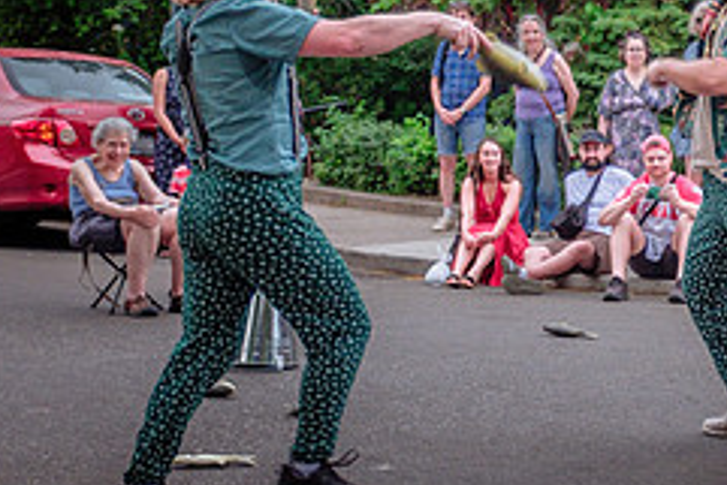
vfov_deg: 12.9
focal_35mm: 106
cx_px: 830
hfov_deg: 18.4
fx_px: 2142
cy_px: 239
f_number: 2.8
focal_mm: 27.4
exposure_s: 1/250
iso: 500
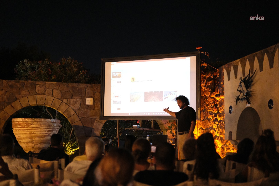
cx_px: 140
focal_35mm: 50
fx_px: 387
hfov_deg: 39.6
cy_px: 93
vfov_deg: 27.0
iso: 10000
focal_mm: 33
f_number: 1.4
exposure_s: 1/80
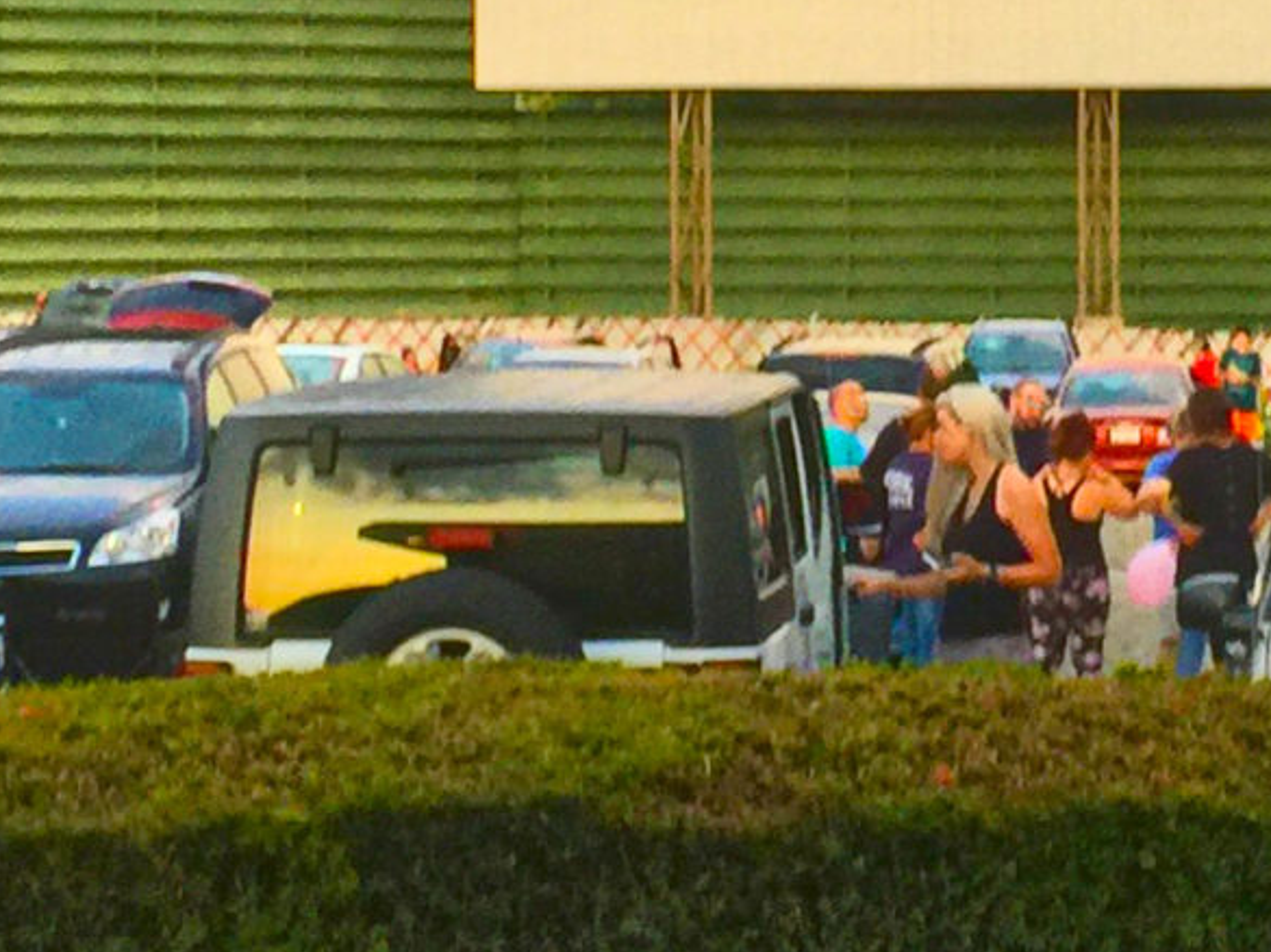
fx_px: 4660
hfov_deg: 15.3
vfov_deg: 11.5
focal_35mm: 127
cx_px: 1208
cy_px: 13
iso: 32
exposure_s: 1/15
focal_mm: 4.15
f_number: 2.2
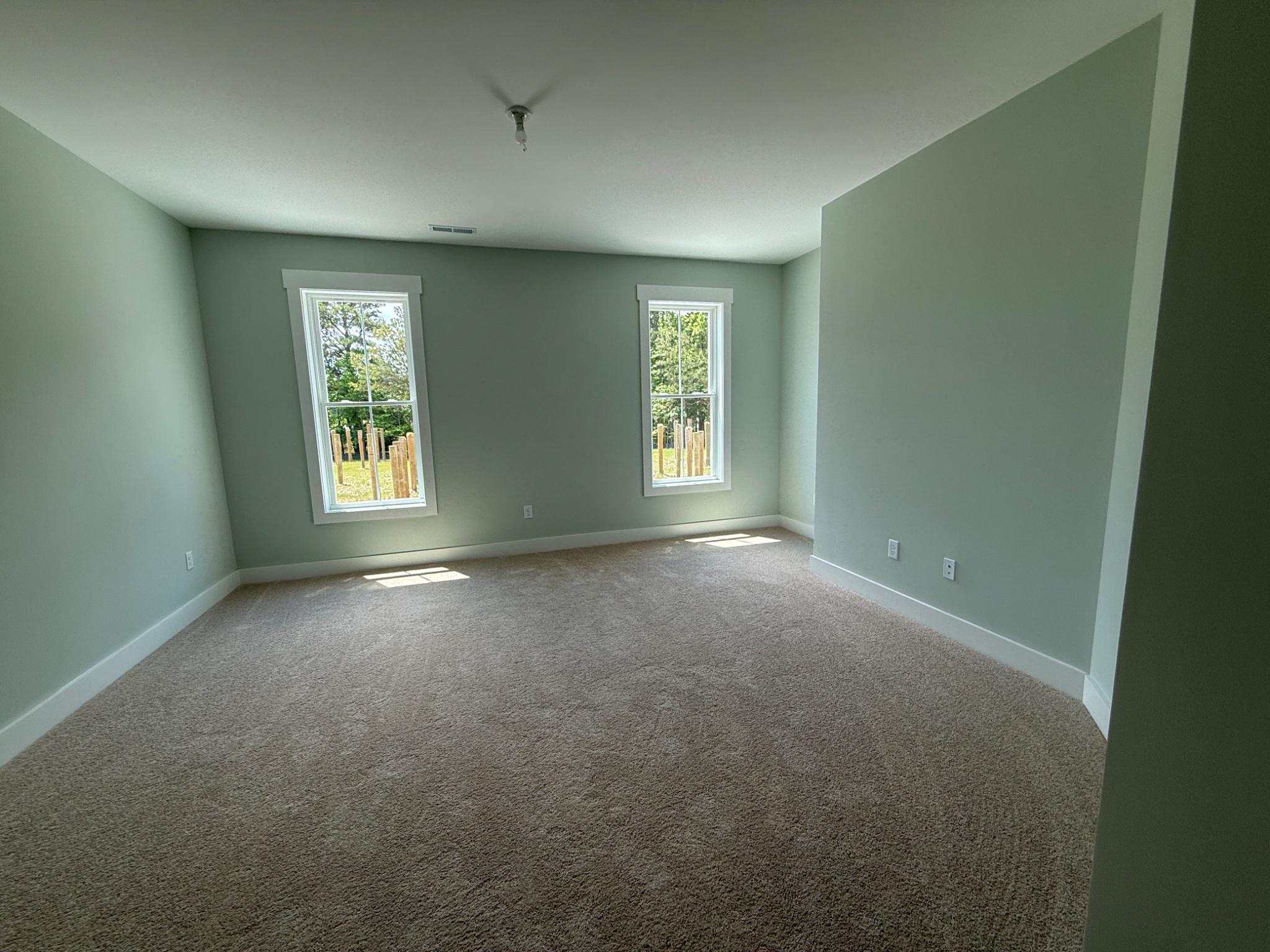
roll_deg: +1.4
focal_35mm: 14
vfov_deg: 85.7
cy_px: 476
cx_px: 635
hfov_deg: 102.1
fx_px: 514
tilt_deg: -7.1
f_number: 2.2
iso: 50
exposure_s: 1/228
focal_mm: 2.22
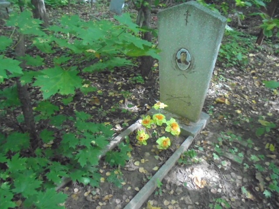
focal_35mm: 26
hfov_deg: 67.3
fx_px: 210
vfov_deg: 53.1
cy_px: 104
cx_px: 140
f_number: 3.5
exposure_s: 1/125
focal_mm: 4.6
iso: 800
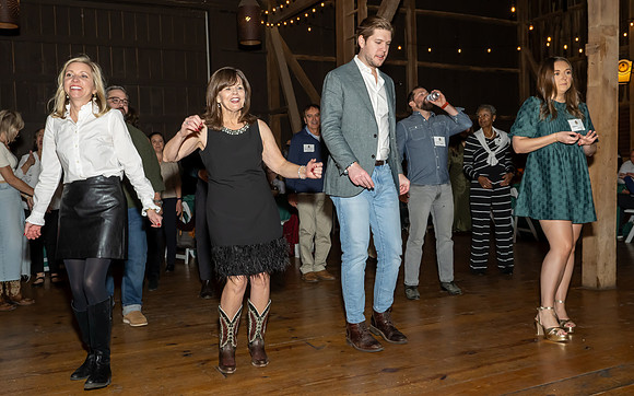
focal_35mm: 32
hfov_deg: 59.4
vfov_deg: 39.2
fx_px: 556
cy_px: 191
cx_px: 324
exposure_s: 1/250
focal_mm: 20
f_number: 8
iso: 800
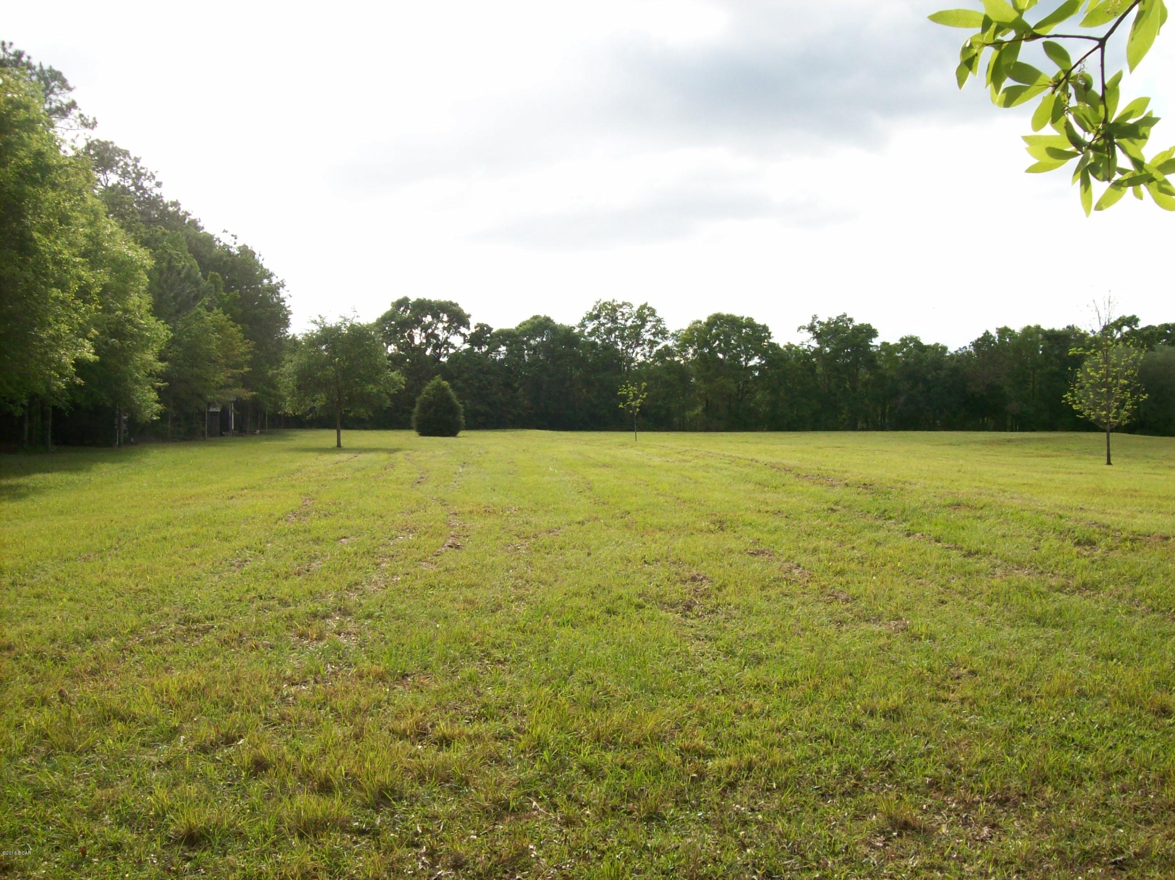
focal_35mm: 36
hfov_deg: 51.4
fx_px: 1221
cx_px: 588
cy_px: 440
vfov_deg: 39.6
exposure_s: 1/258
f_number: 4.8
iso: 80
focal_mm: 6
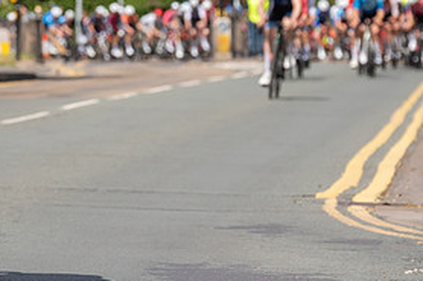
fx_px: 4333
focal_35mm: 369
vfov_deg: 3.7
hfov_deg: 5.6
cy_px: -44
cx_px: -115
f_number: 5.6
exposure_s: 1/1000
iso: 250
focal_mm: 138
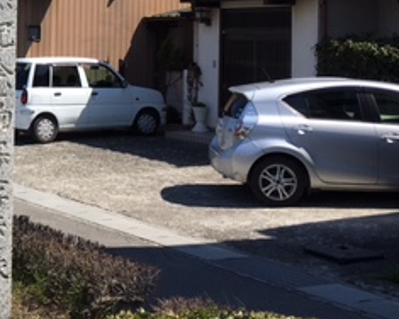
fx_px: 909
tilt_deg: +1.5
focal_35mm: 77
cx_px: -41
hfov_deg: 23.2
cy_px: 27
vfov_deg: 19.5
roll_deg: -1.5
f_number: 2.2
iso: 25
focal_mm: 4.15
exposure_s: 1/1282
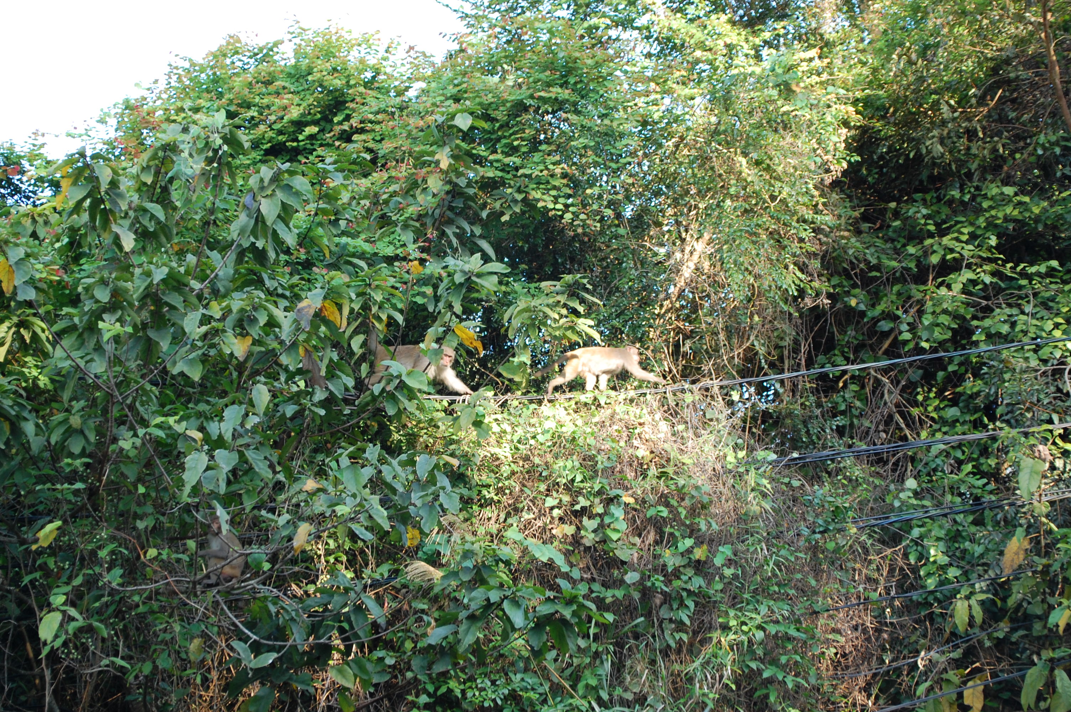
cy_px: 356
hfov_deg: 27.0
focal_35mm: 75
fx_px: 2229
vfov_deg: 18.1
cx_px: 536
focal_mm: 50
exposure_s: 1/125
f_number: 5.6
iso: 400
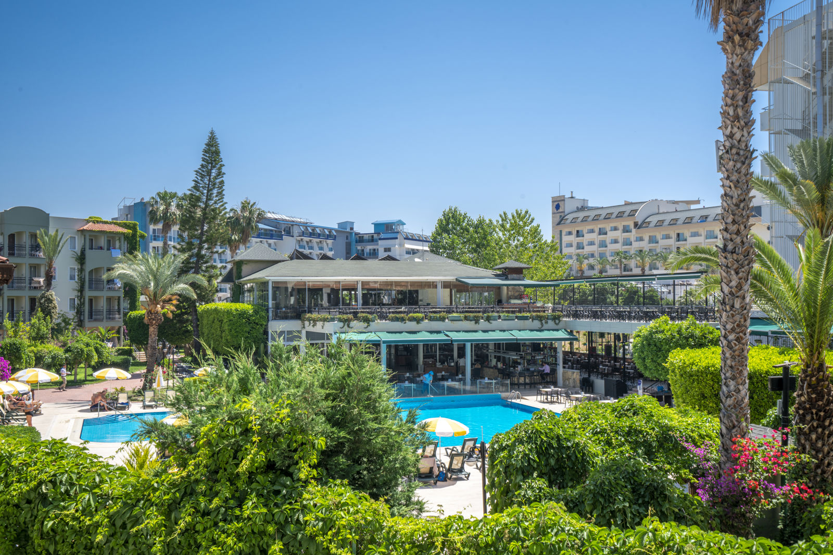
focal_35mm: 35
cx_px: 416
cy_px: 278
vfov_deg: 37.8
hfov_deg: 54.4
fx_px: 810
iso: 100
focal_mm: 35
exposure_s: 1/80
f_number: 14
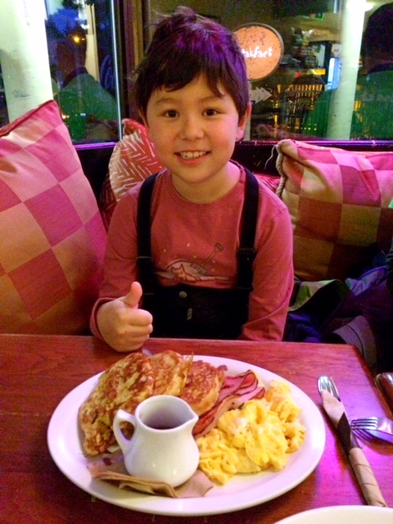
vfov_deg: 61.7
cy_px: 262
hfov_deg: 48.2
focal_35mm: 29
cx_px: 196
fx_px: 439
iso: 1000
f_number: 2.2
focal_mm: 4.15
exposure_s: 1/15
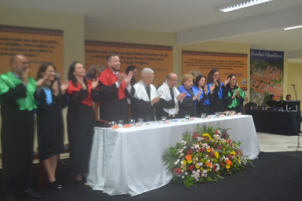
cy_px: 100
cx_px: 151
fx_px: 277
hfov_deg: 57.2
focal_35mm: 33
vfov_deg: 40.0
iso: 1100
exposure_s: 1/60
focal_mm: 22
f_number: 4
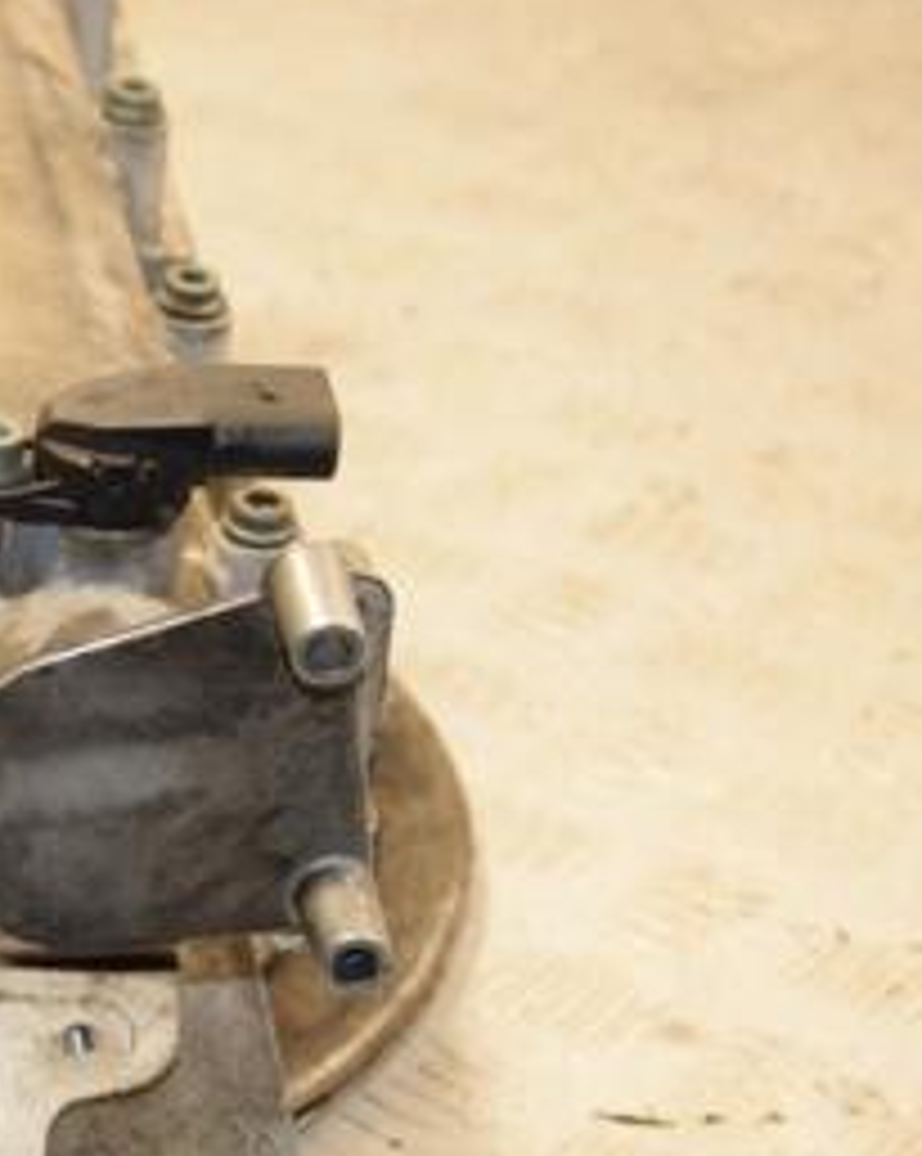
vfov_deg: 13.0
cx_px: -319
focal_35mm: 148
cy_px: 702
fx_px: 5061
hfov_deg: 10.2
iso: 800
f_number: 5.6
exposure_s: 1/200
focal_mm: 45
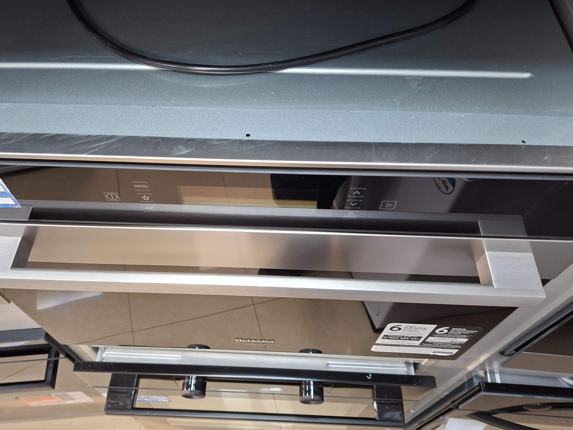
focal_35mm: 27
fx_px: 447
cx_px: 248
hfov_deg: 65.0
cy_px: 220
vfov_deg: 51.4
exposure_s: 1/50
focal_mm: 5.54
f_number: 1.8
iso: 320
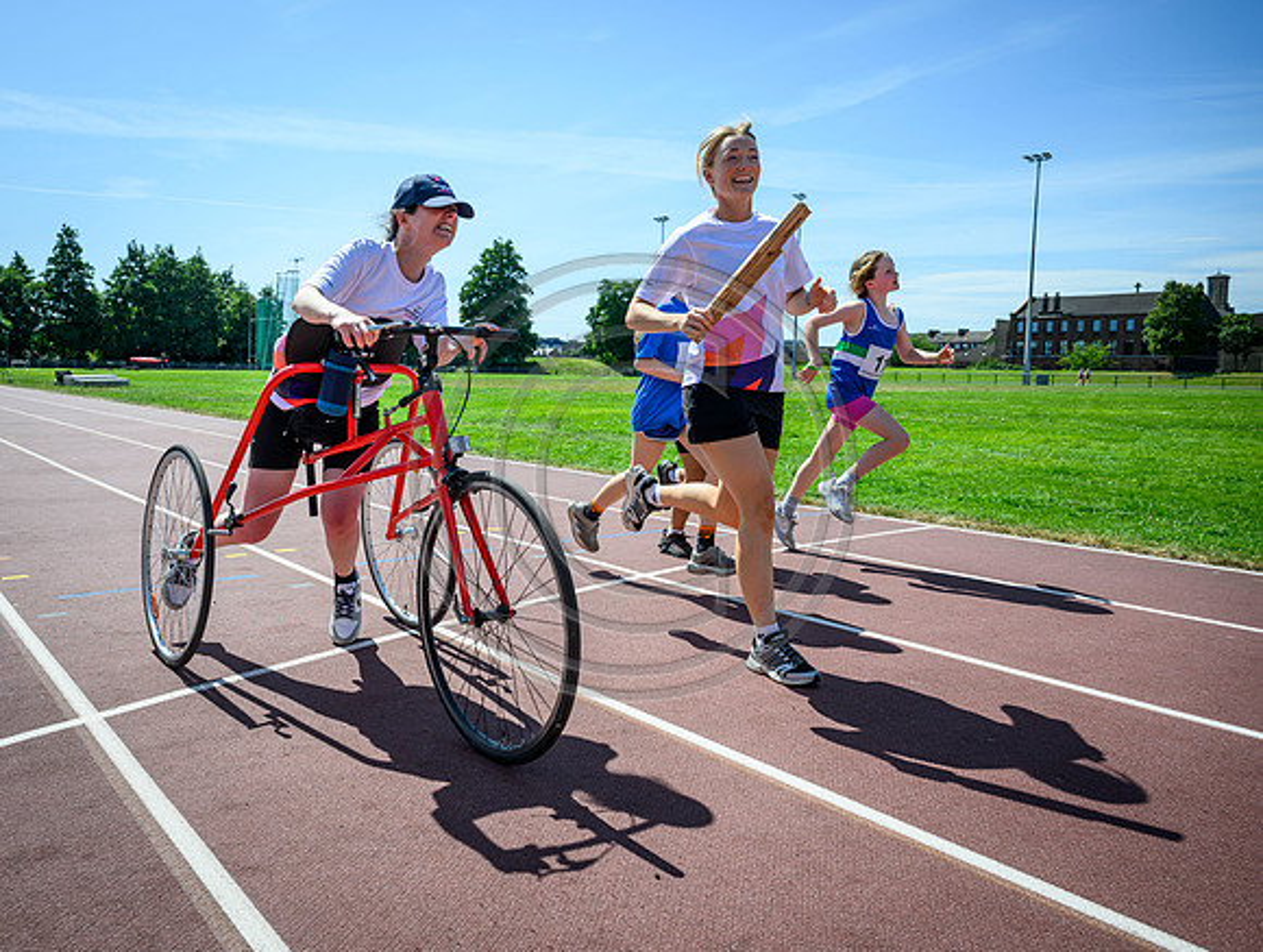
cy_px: 436
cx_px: 489
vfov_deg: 49.5
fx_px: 1031
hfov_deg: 62.3
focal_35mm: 28
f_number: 5.6
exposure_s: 1/1000
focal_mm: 24
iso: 200
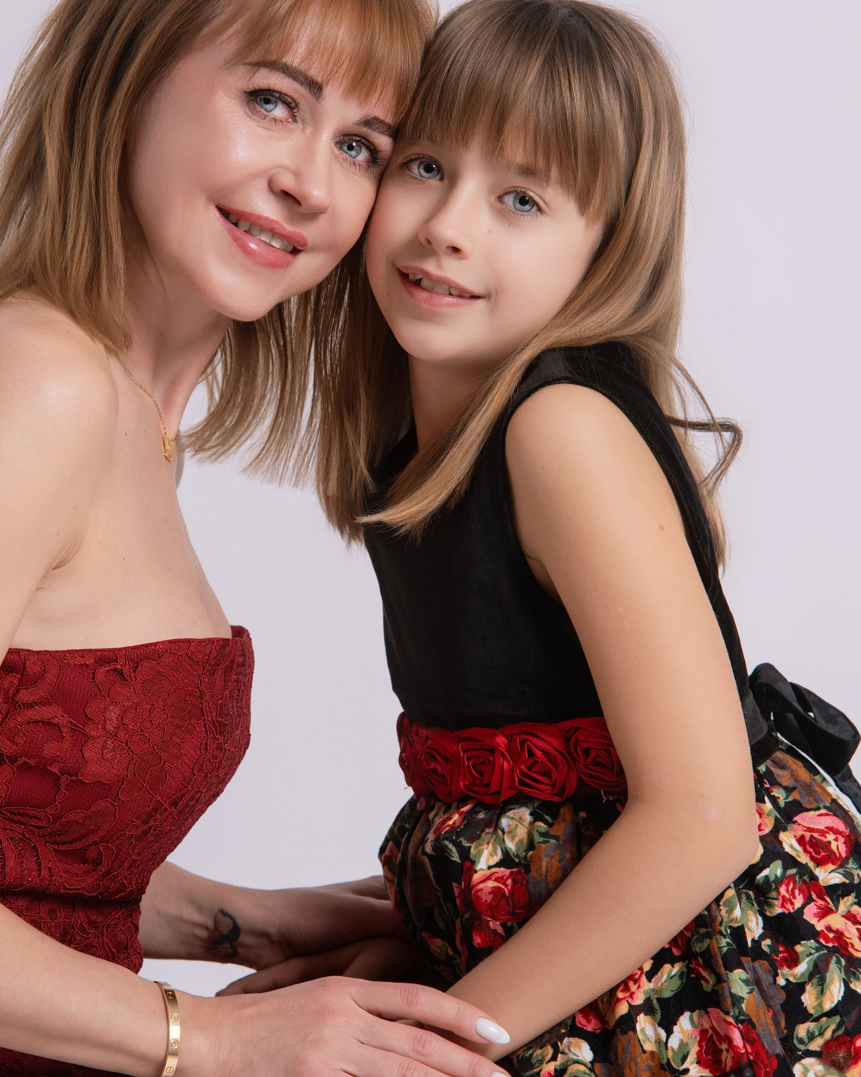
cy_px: 504
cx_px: 285
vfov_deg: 16.9
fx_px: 3631
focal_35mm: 114
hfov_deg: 13.5
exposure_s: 1/100
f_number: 7.1
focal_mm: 75
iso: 100
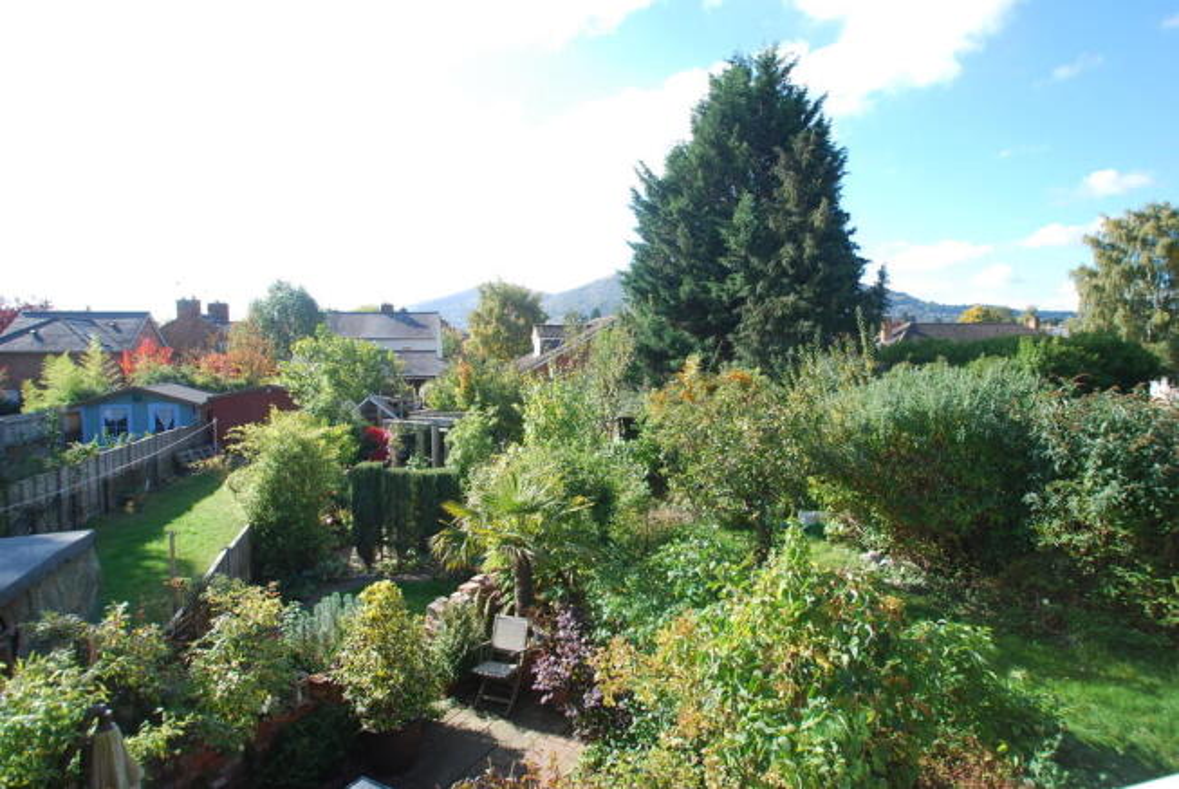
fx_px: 639
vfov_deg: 63.4
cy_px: 394
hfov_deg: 85.4
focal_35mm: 20
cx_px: 590
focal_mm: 13
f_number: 6.3
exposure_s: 1/160
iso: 100
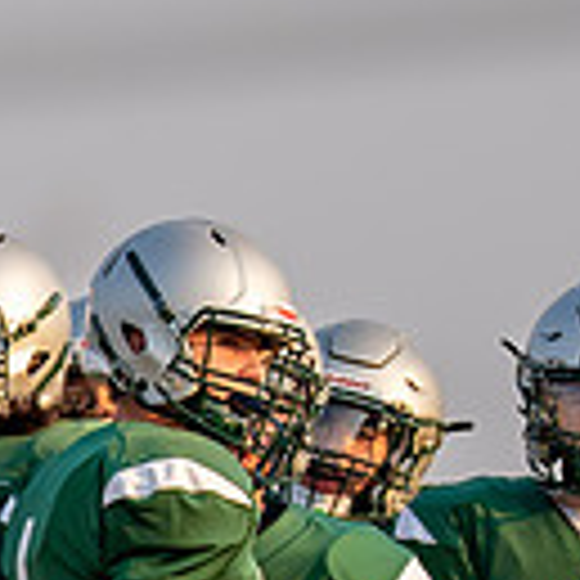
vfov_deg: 1.4
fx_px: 24549
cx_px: -472
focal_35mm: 1295
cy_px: 882
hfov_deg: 1.4
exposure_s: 1/1000
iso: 160
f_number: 2.8
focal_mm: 200
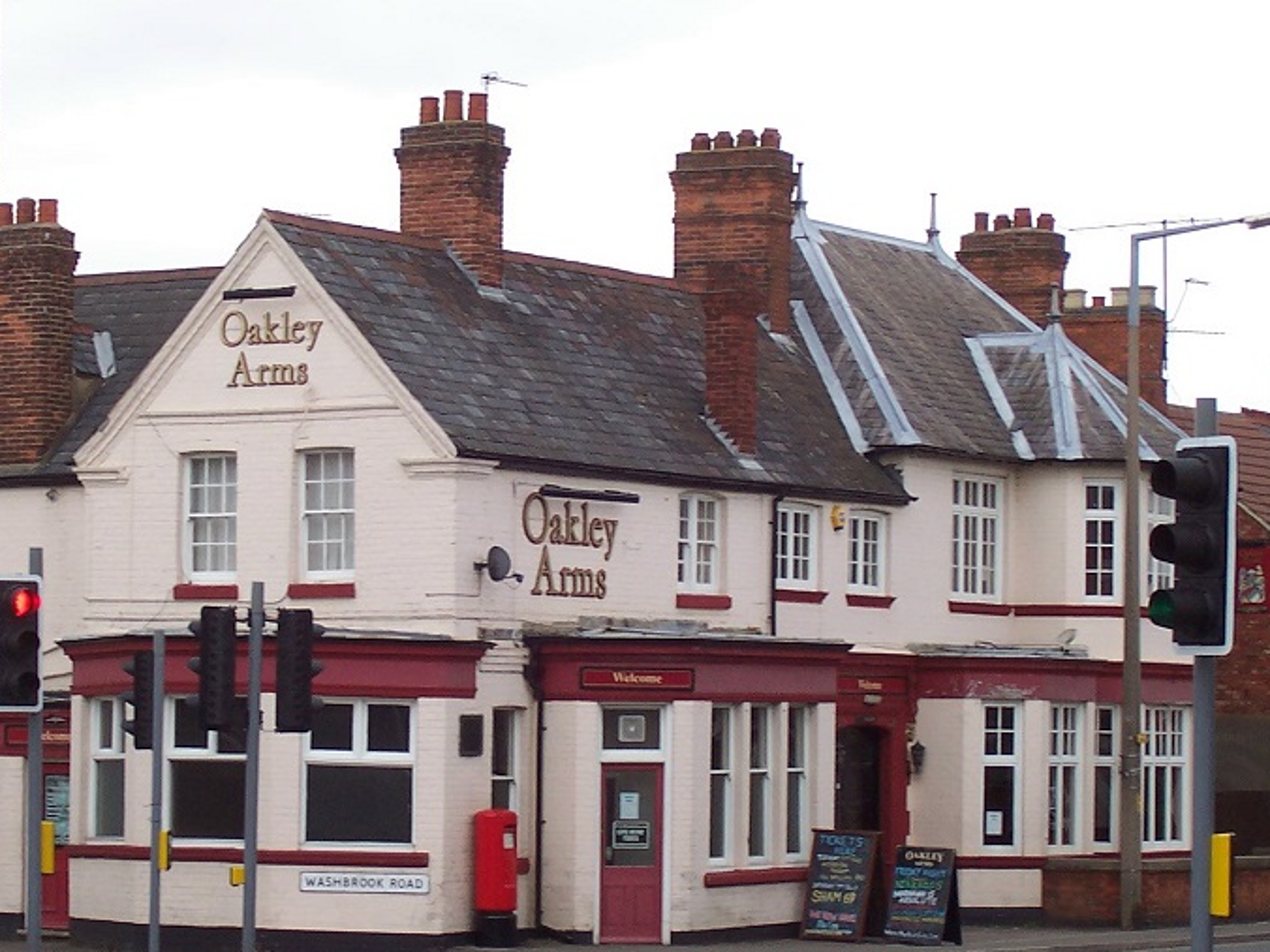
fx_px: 4586
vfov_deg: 11.8
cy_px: 601
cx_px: 522
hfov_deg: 15.8
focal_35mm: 125
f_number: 4.1
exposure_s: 1/90
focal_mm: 13.5
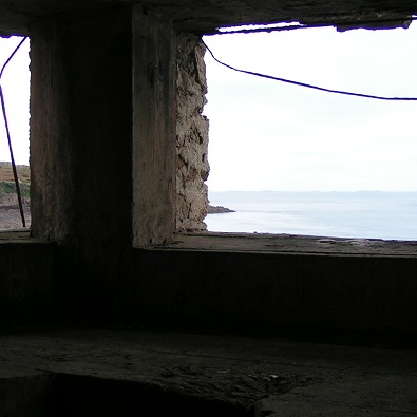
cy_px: 194
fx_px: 927
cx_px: 171
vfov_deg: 25.4
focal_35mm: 68
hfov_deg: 25.3
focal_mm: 5.8
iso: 50
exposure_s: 1/50
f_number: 3.2
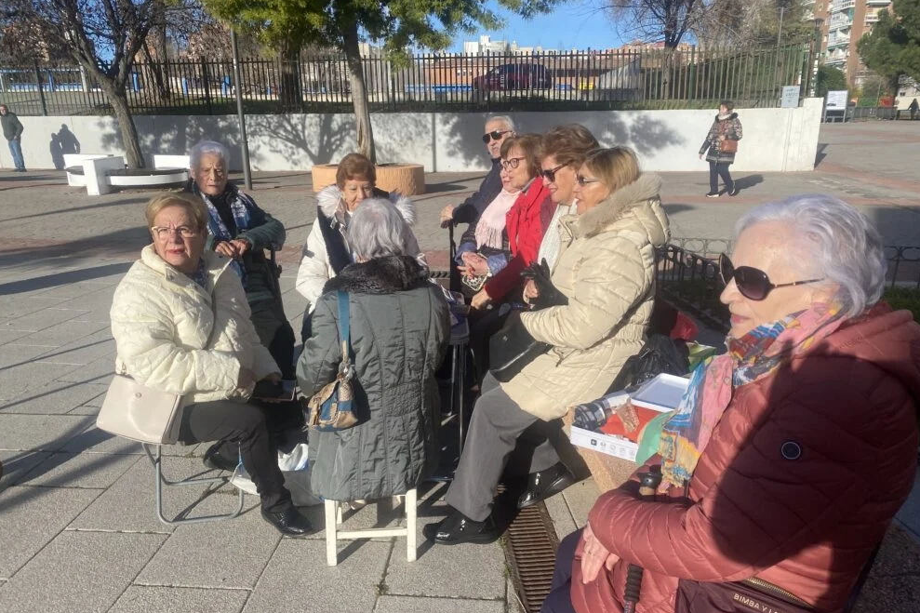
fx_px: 715
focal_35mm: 28
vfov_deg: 46.3
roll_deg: +0.9
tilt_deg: -19.5
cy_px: 340
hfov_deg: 65.5
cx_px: 460
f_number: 1.8
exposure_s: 1/2688
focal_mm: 4.25
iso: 32
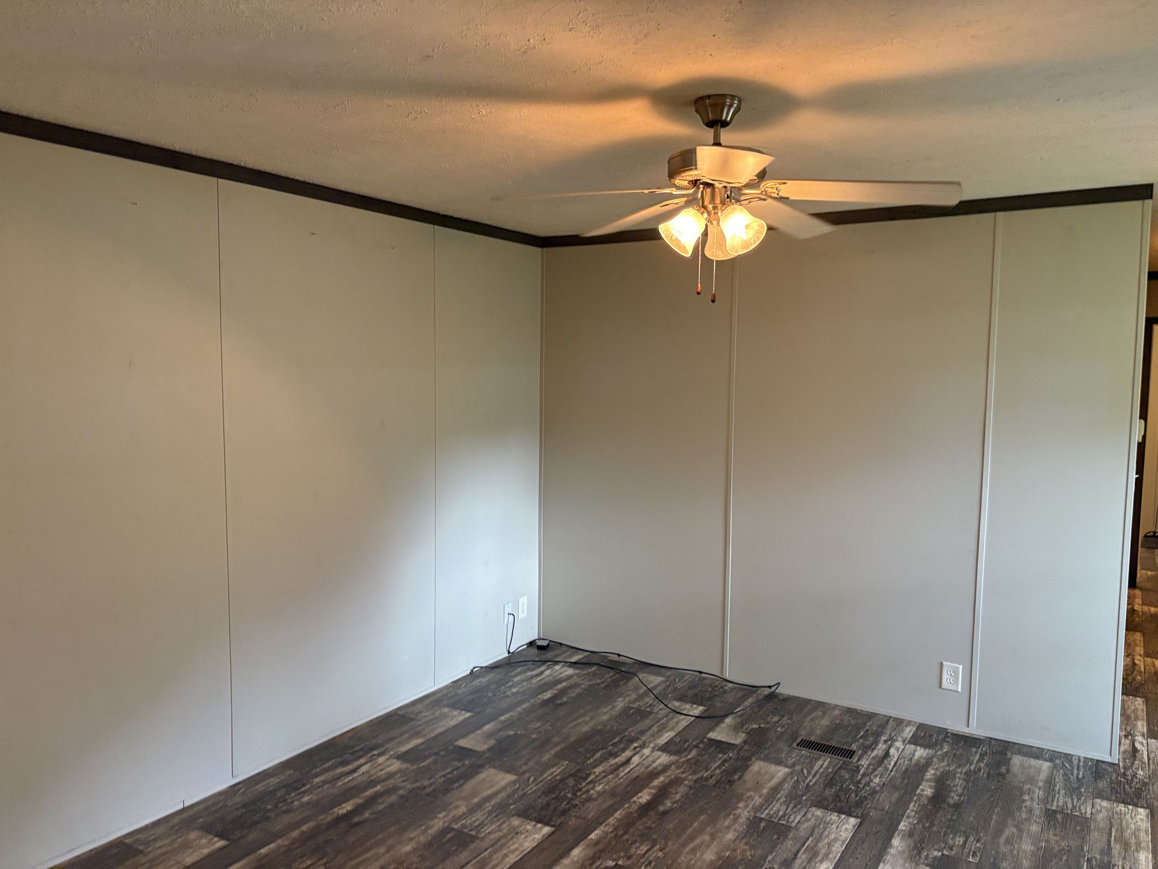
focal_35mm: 26
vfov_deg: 53.1
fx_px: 870
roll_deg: +0.1
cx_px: 579
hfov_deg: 67.3
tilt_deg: -4.5
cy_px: 434
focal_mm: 5.96
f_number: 1.6
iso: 200
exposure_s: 1/60
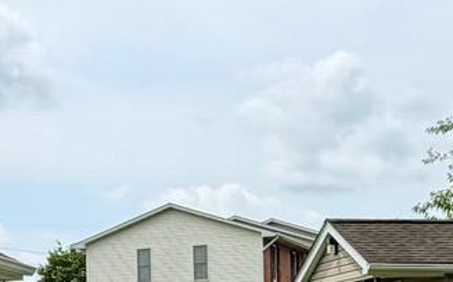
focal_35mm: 93
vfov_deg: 13.4
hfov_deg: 22.3
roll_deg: +1.5
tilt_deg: -0.5
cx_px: 220
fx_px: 1148
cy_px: 386
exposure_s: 1/1368
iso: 20
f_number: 2.2
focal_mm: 2.22
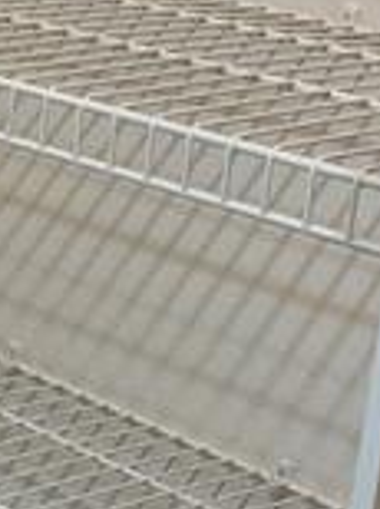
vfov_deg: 15.2
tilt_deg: -17.7
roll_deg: -4.7
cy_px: 218
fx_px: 1908
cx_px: -360
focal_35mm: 130
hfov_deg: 10.5
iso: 200
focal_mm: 5.96
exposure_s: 1/60
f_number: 1.6
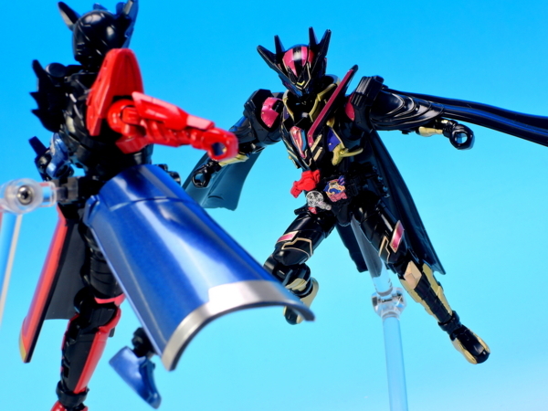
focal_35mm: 105
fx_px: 1662
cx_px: 274
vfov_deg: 14.1
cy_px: 206
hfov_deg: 18.7
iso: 80
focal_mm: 22.4
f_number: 7.3
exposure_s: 1.3
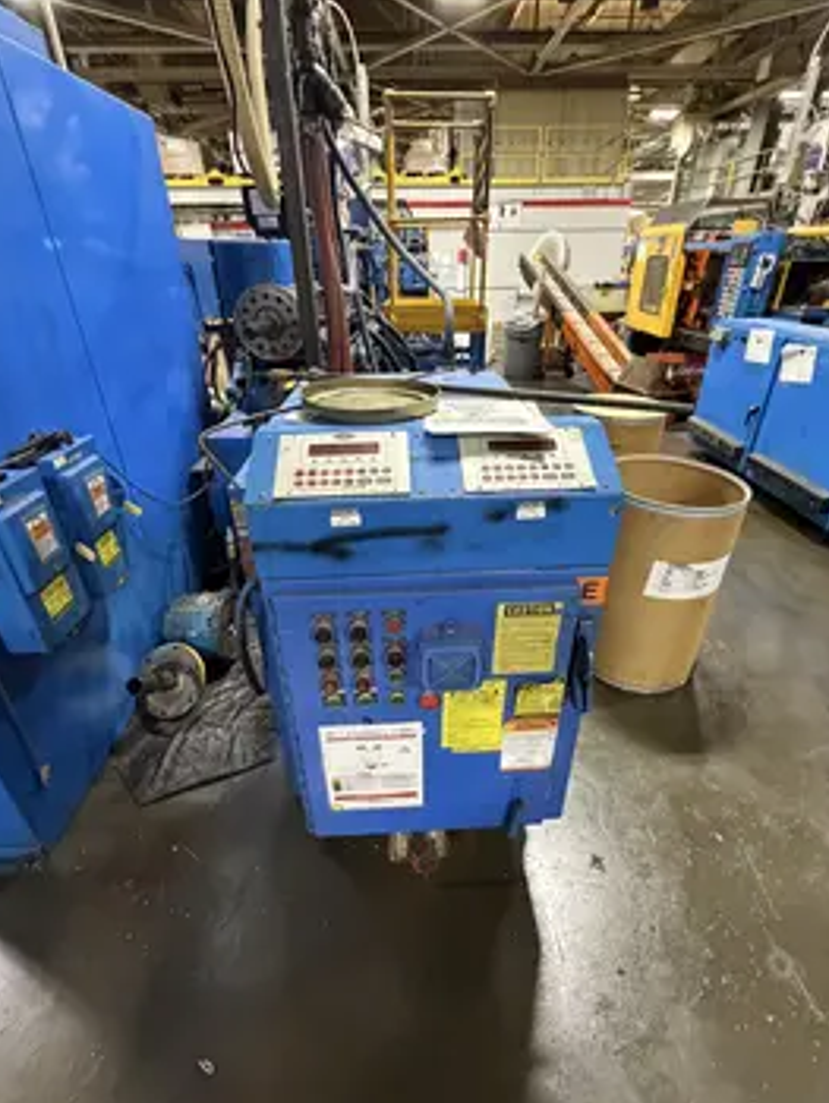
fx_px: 510
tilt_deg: -29.5
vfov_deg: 94.4
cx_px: 426
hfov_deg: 78.2
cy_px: 539
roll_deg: +1.8
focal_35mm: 16
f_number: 2.2
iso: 640
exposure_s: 1/60
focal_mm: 2.22
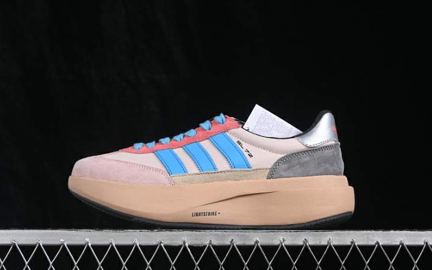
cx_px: 215
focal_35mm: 77
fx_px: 907
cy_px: 140
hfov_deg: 26.8
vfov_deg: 17.0
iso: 160
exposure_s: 1/80
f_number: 8
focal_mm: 50
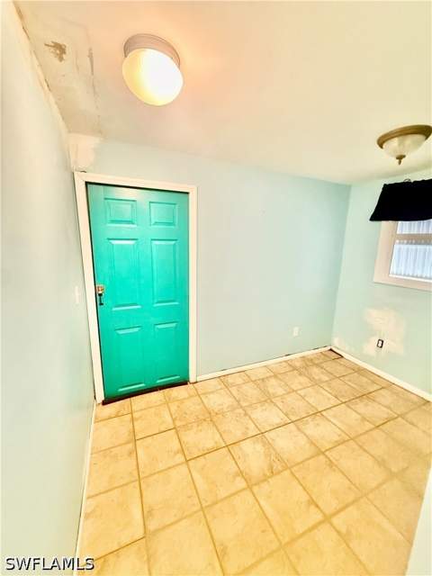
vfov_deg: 102.1
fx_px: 233
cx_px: 216
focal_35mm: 14
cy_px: 288
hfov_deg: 85.7
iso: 800
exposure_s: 1/60
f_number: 2.2
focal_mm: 2.22
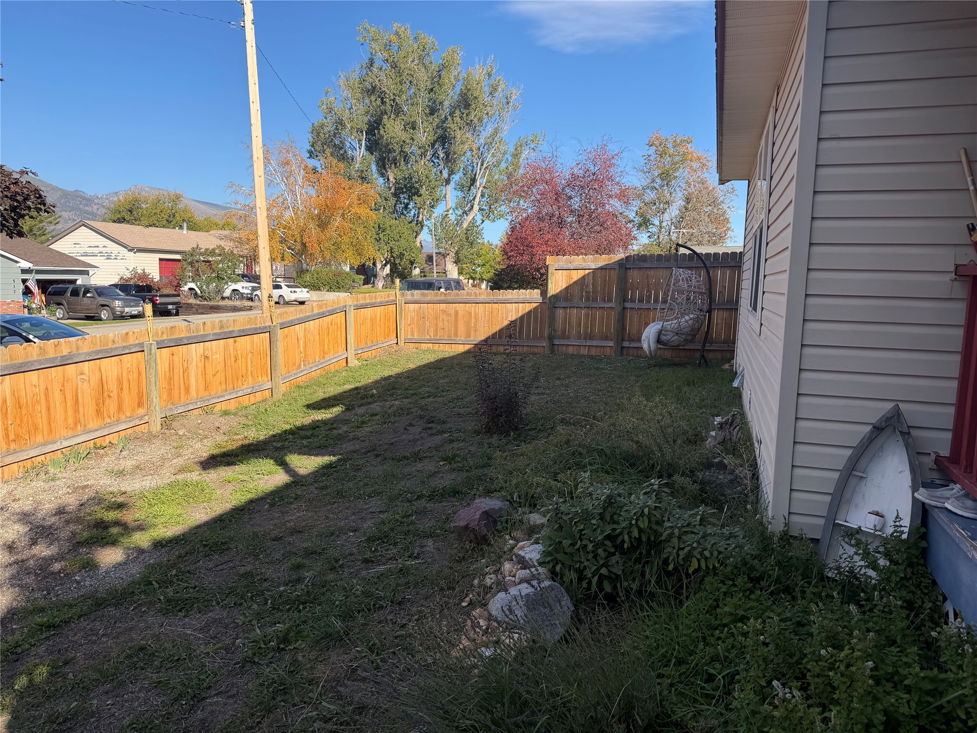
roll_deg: -1.5
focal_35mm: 24
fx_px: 677
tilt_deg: -6.0
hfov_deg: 71.6
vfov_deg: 56.8
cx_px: 488
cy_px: 366
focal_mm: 6.76
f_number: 1.78
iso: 80
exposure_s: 1/2801
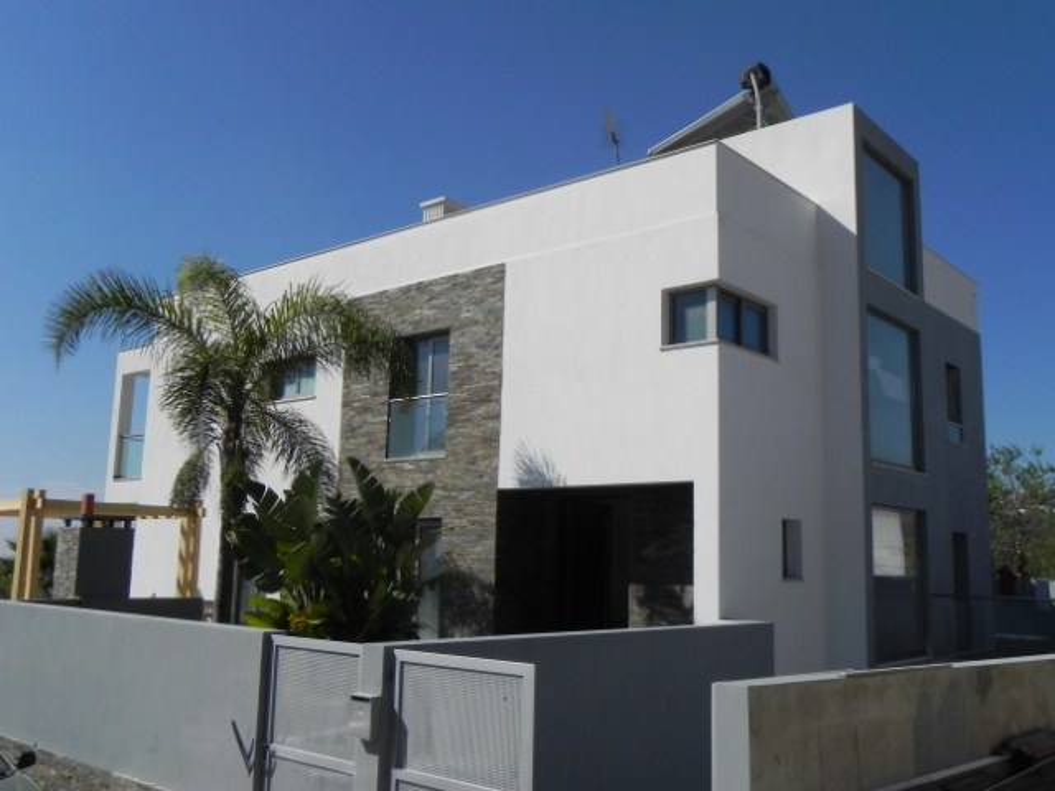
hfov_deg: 55.4
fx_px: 1006
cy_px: 396
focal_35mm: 33
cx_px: 528
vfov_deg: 42.9
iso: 160
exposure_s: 1/716
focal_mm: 5.9
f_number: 8
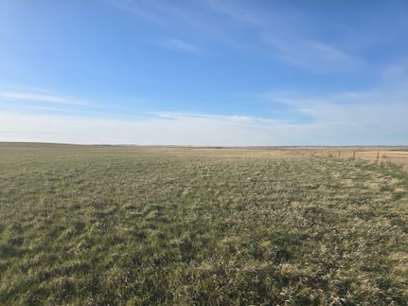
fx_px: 271
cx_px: 204
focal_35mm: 23
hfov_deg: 73.9
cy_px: 153
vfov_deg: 58.9
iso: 12
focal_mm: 6.3
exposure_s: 1/924
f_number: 1.7
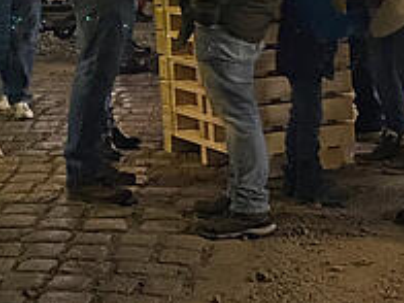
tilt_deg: +1.1
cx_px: 16
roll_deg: +0.8
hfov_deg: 18.2
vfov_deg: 13.3
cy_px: -120
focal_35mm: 106
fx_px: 1237
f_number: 1.8
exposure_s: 1/17
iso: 800
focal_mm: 4.25
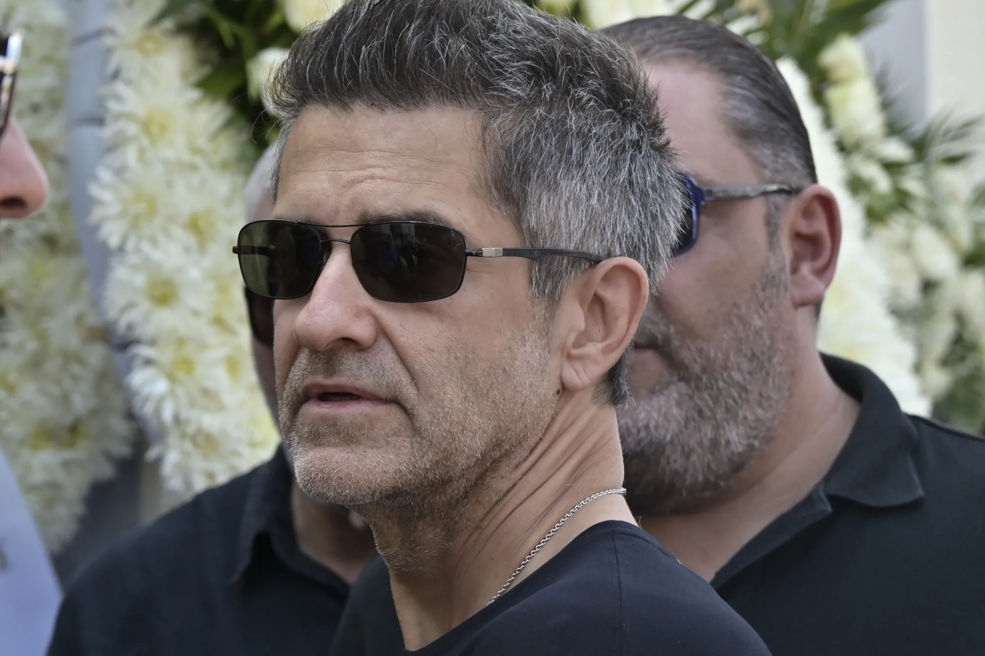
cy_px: 329
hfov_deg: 12.3
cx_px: 476
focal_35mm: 167
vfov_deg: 8.2
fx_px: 4569
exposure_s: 1/400
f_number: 8
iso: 500
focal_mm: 95
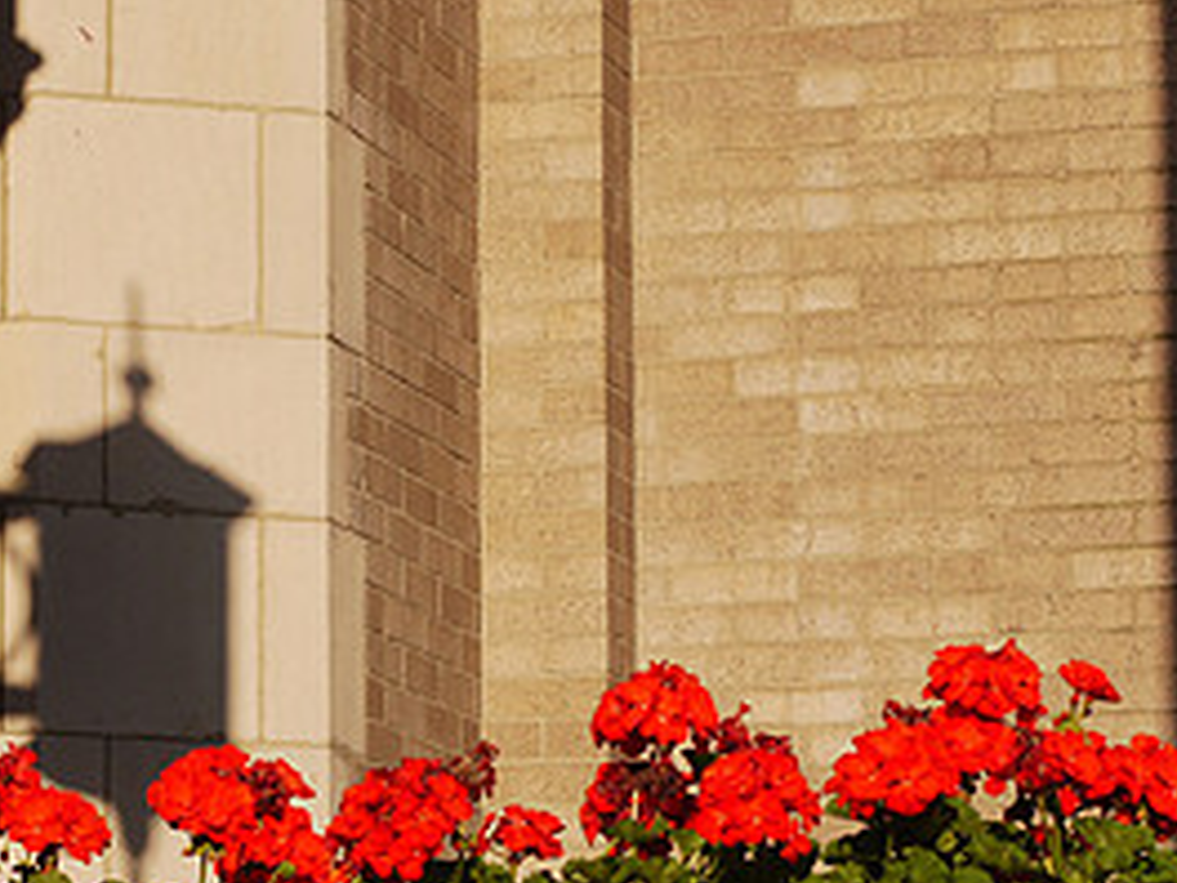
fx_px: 6732
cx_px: 183
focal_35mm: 198
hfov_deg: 10.0
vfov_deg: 7.5
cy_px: 631
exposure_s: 1/500
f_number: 5
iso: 100
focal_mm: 45
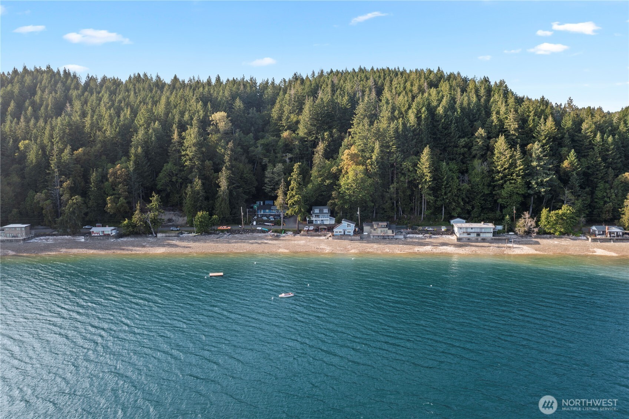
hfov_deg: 65.5
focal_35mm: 28
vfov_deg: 46.4
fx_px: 489
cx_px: 314
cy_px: 210
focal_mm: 10.26
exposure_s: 1/120
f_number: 6.3
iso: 100
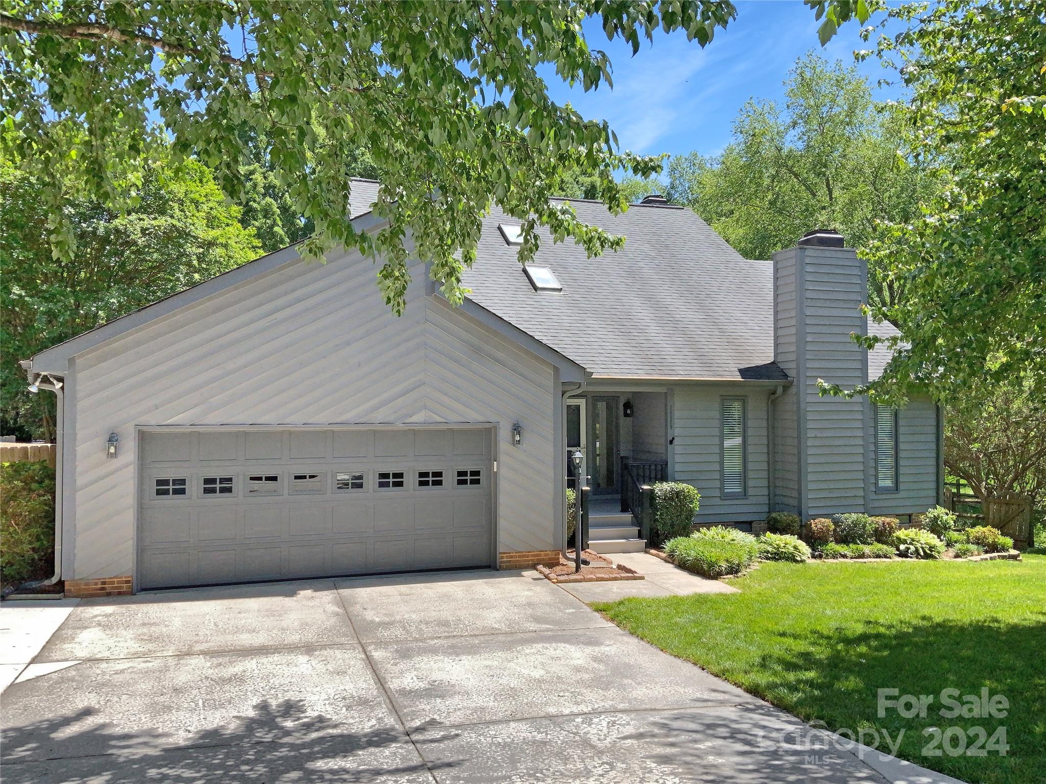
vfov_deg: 48.2
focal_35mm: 29
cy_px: 392
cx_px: 523
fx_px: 876
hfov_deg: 61.7
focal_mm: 3
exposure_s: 1/1144
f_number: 1.8
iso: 16
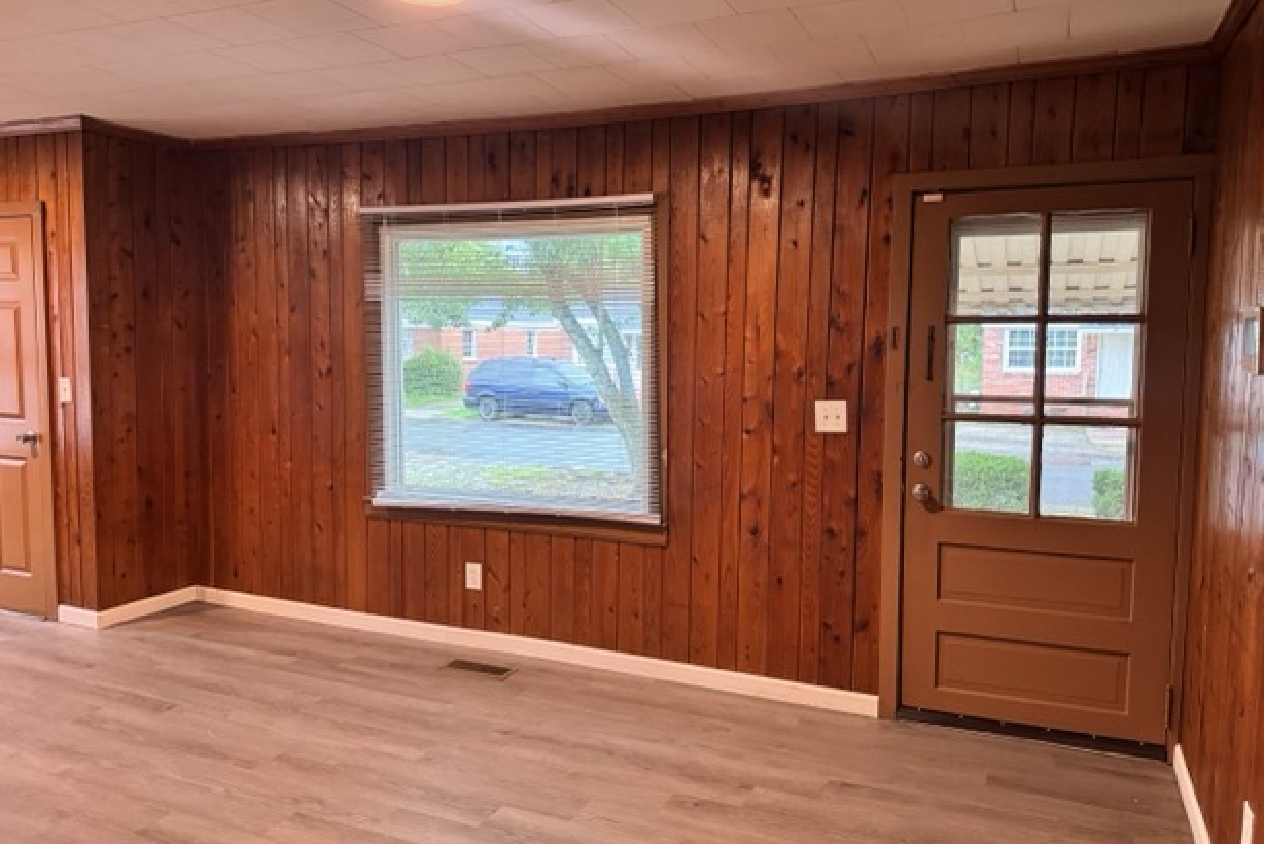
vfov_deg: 49.6
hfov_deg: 69.3
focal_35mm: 26
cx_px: 653
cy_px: 399
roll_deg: -0.6
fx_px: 913
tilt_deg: -4.6
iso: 400
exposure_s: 1/60
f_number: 1.78
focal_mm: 6.76
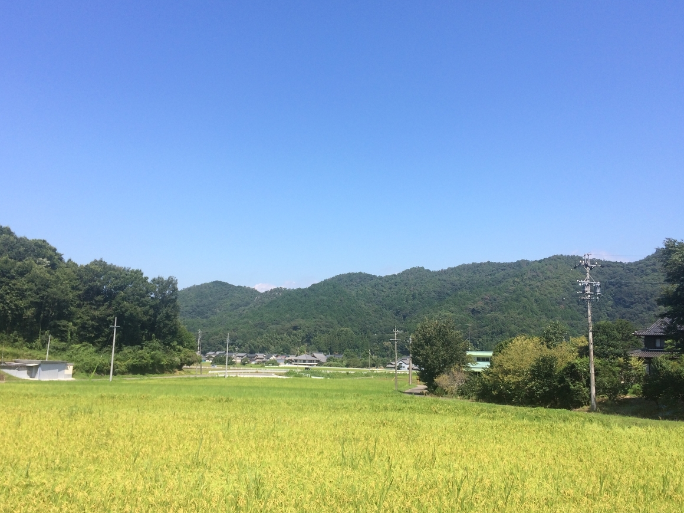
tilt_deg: +9.8
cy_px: 255
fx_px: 593
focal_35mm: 30
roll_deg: -1.3
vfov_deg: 46.8
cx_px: 340
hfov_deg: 60.0
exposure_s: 1/1325
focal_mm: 4.15
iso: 32
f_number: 2.2
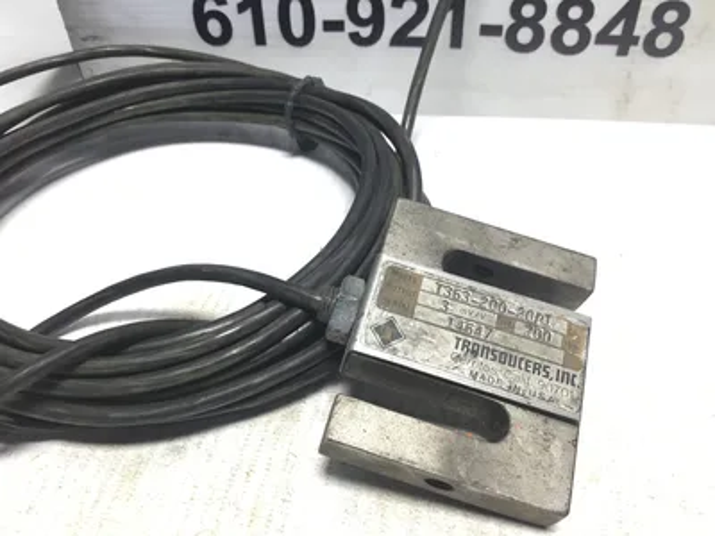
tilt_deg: -43.6
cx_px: 358
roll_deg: +1.4
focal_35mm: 31
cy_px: 268
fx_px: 640
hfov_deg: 58.4
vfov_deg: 45.4
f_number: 2.4
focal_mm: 3.3
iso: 32
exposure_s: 1/60
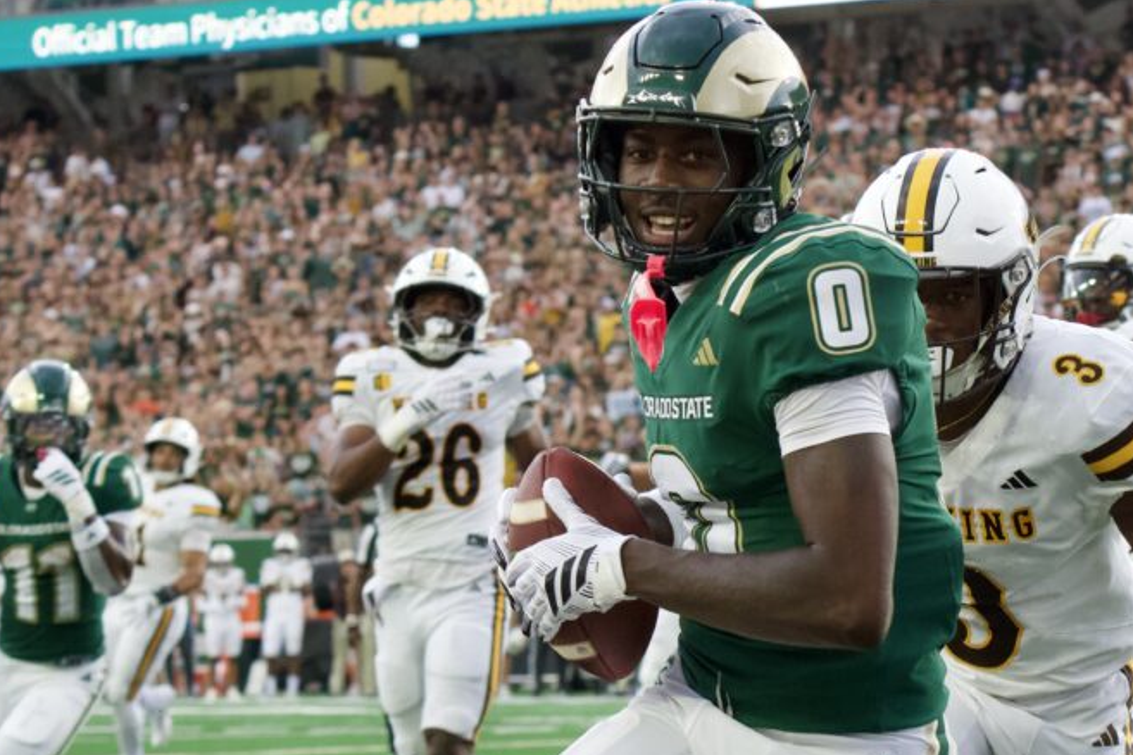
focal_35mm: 185
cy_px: 471
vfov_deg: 7.4
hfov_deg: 11.1
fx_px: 5815
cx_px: 724
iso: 1600
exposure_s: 1/1000
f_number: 5.6
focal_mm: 79
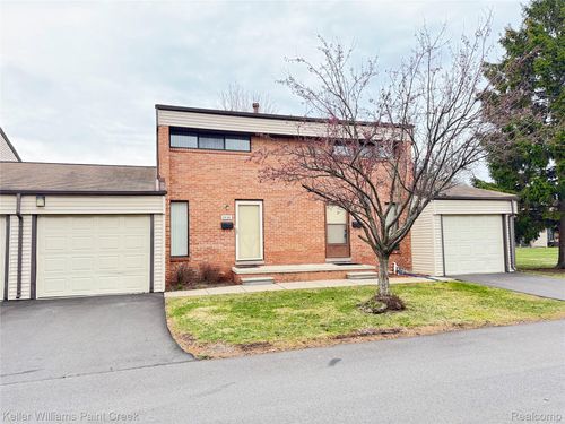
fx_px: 392
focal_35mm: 24
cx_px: 282
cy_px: 212
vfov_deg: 56.8
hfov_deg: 71.6
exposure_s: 1/321
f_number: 1.78
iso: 80
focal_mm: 6.76
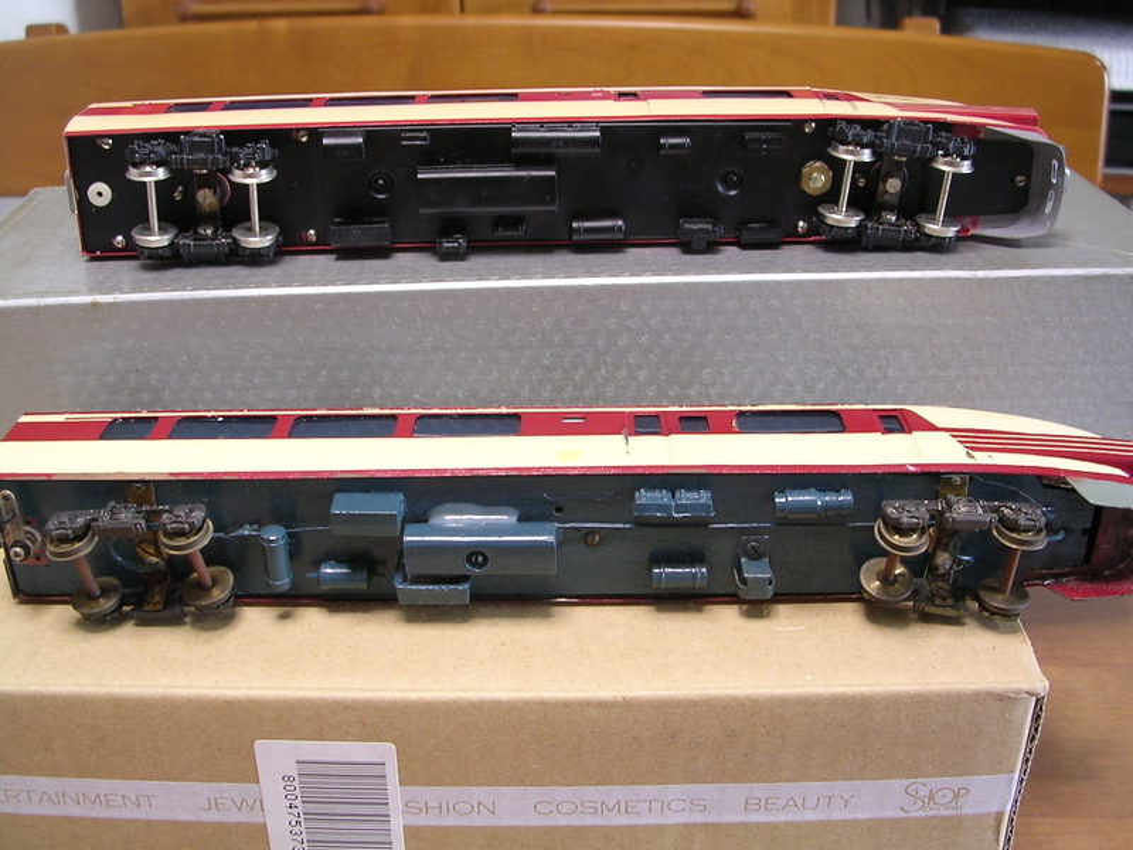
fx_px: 1244
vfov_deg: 37.7
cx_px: 566
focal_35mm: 38
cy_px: 425
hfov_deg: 49.0
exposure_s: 1/4.5
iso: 100
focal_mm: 5.8
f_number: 2.8
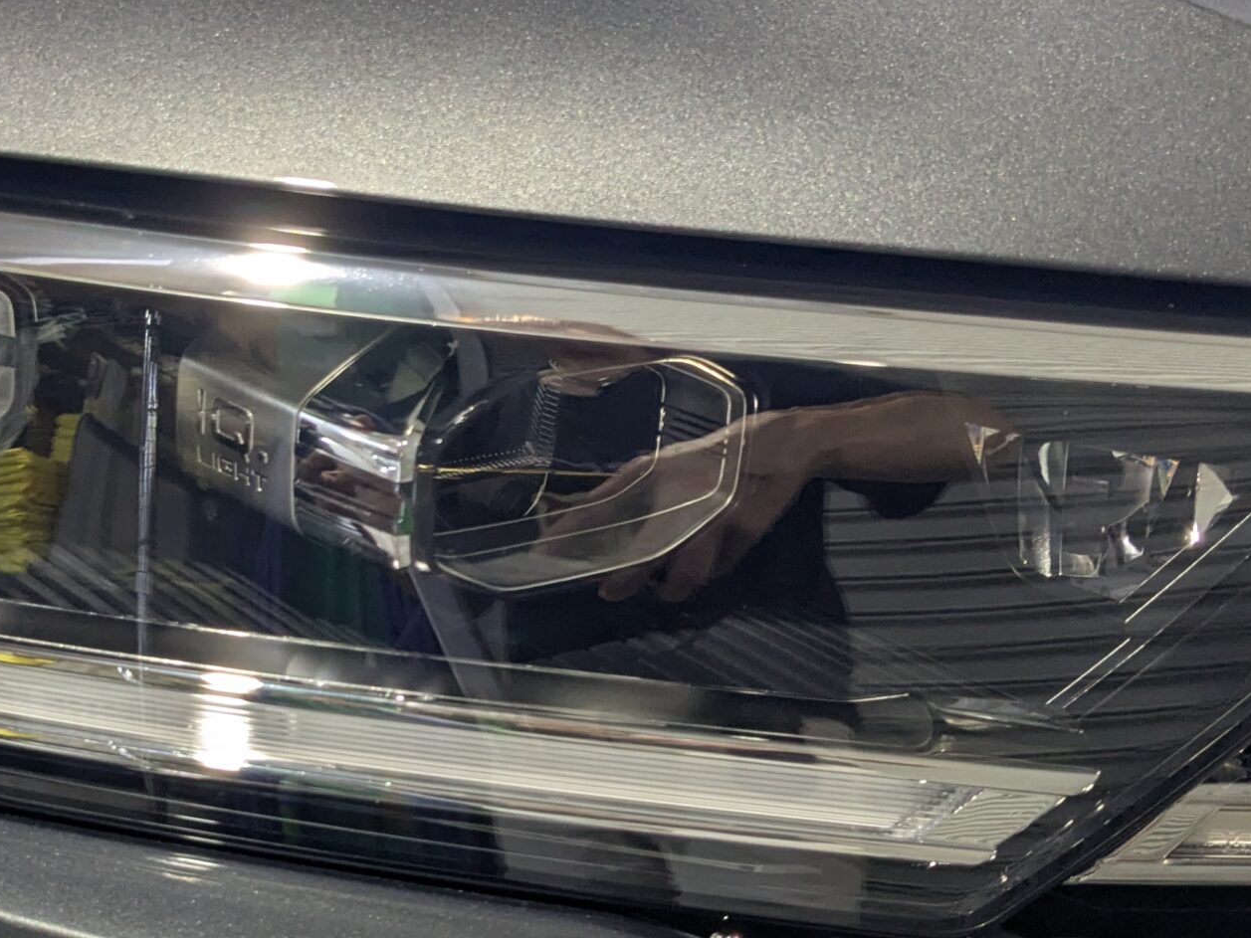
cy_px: 683
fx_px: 1988
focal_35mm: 55
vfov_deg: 26.3
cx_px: 369
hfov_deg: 34.4
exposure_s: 1/120
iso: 242
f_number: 1.73
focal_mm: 4.38
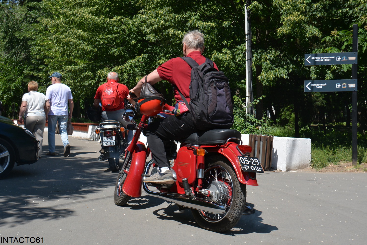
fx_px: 490
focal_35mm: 48
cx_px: 184
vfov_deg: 28.1
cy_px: 122
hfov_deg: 41.1
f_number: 6.3
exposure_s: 1/1600
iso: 400
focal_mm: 32
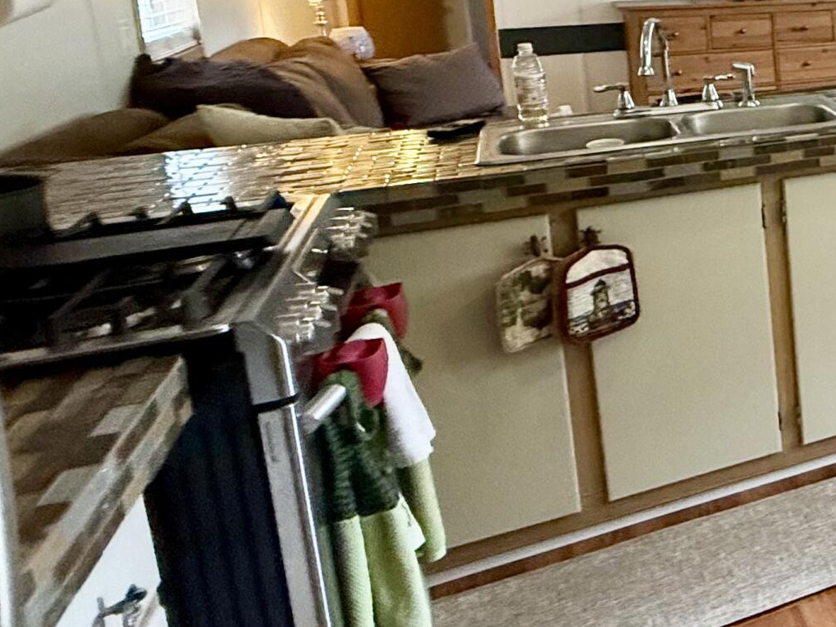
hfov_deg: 29.0
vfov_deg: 32.9
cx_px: 1238
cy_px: 81
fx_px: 1014
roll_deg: +0.4
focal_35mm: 42
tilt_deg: -8.2
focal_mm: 2.22
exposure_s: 1/120
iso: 640
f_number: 2.2
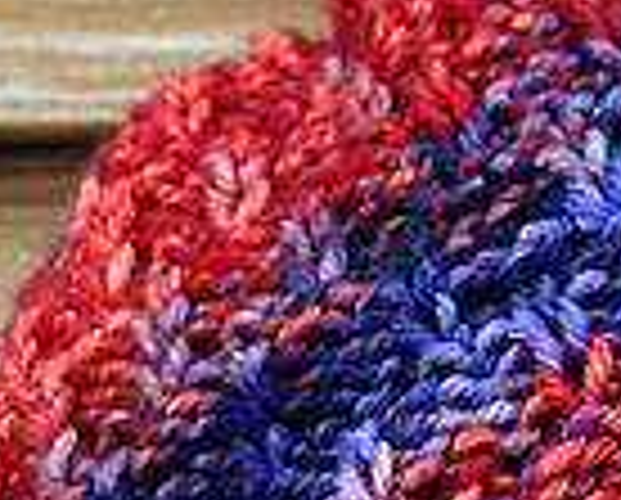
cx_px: 950
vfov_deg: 9.6
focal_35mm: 149
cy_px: 1041
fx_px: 2744
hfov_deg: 12.3
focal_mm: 4.12
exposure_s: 1/225
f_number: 2.4
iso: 50
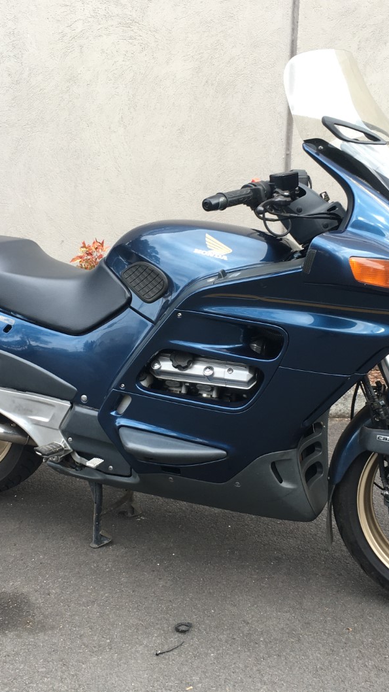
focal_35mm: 43
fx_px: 789
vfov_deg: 47.4
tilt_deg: -12.4
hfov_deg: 27.7
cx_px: 174
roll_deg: -2.1
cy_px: 343
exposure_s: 1/158
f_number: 2.2
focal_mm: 4.15
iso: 25
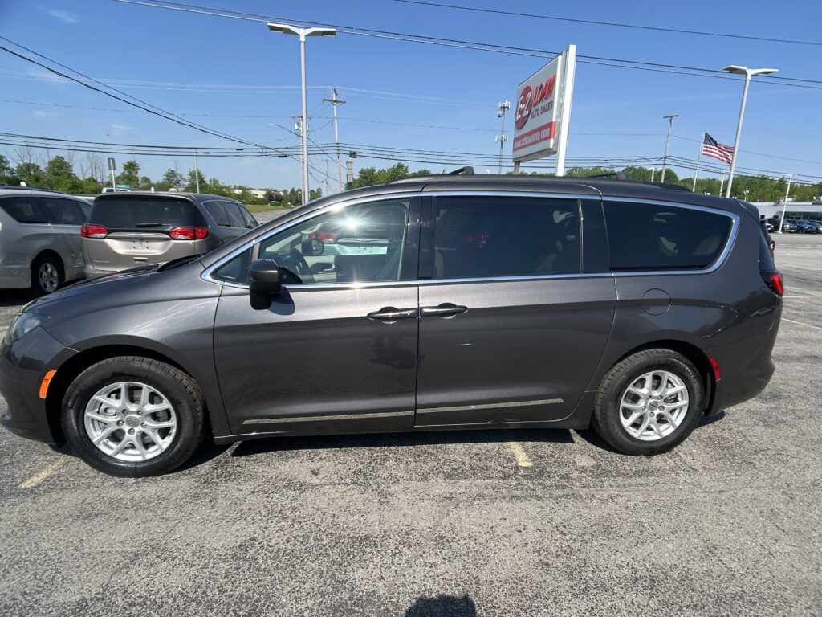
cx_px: 411
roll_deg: -2.4
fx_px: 617
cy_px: 308
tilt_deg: -7.8
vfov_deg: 53.1
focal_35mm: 26
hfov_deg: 67.3
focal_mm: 5.7
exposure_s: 1/3460
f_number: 1.5
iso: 50
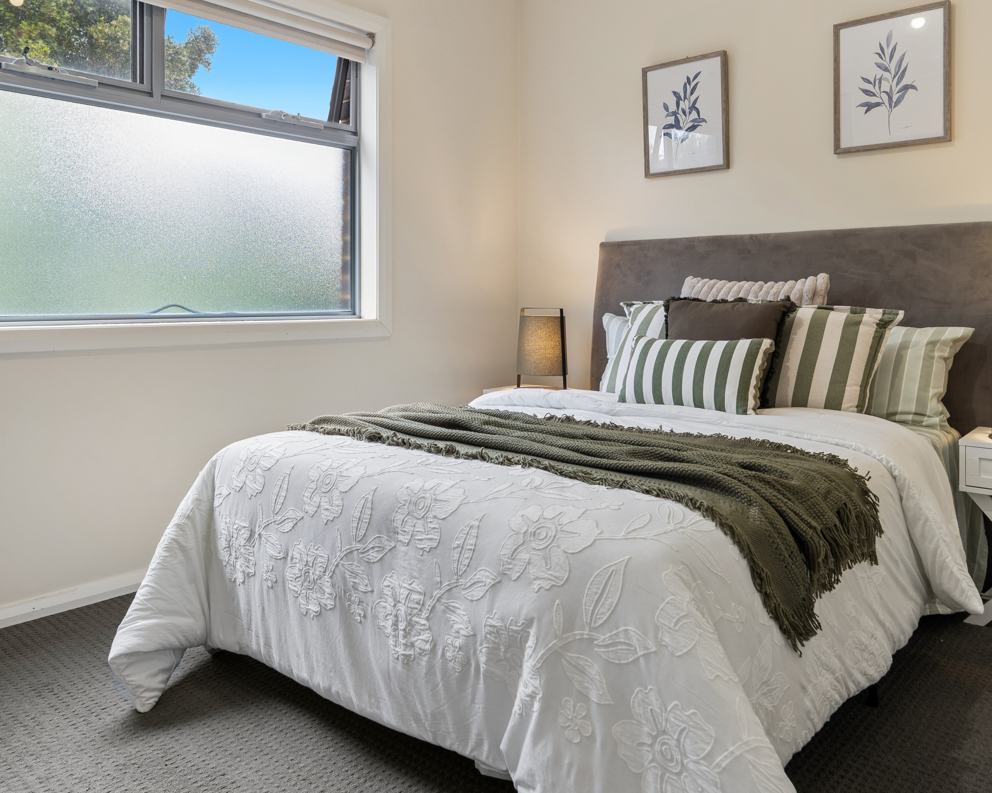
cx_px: 475
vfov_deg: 51.4
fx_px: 815
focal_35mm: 28
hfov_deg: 62.6
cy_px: 295
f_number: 7.1
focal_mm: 18.5
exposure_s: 1/13
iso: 100
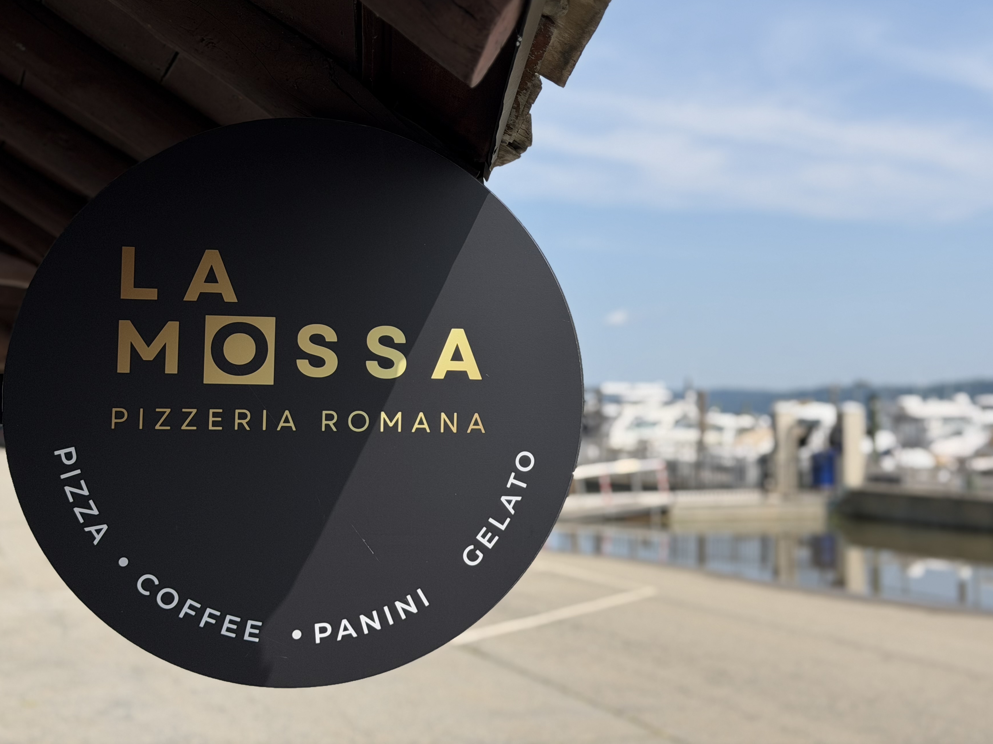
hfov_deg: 34.3
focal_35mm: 56
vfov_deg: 26.1
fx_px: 1606
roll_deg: +0.0
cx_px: 578
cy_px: 312
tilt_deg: +3.3
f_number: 1.78
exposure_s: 1/5208
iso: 64
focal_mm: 6.76
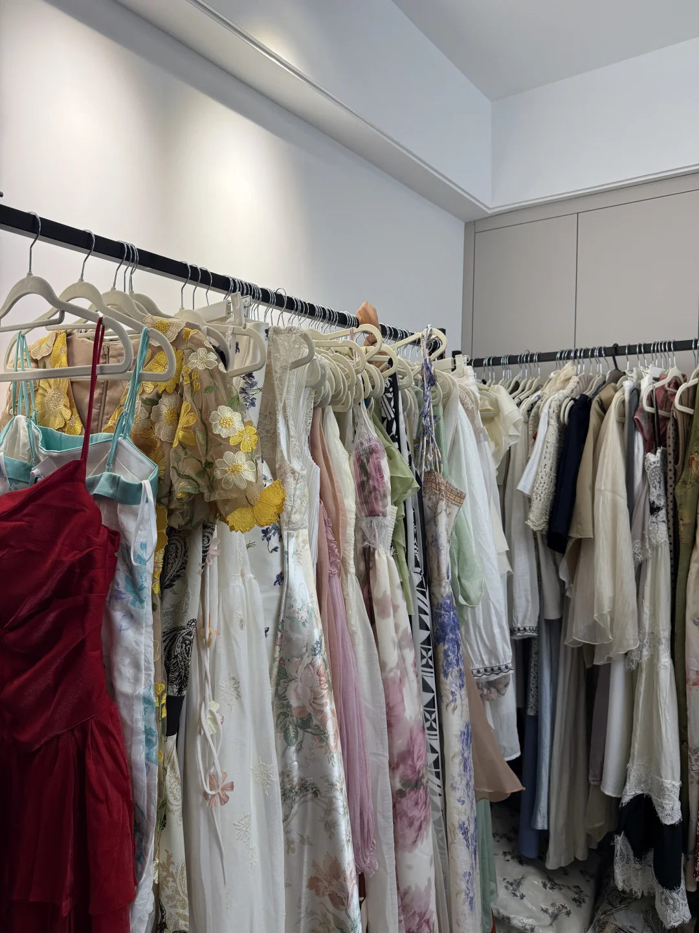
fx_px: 646
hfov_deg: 56.8
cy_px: 466
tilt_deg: -1.6
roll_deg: -1.2
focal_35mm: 24
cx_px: 350
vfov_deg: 71.6
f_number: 1.78
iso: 100
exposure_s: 1/314
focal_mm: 6.76
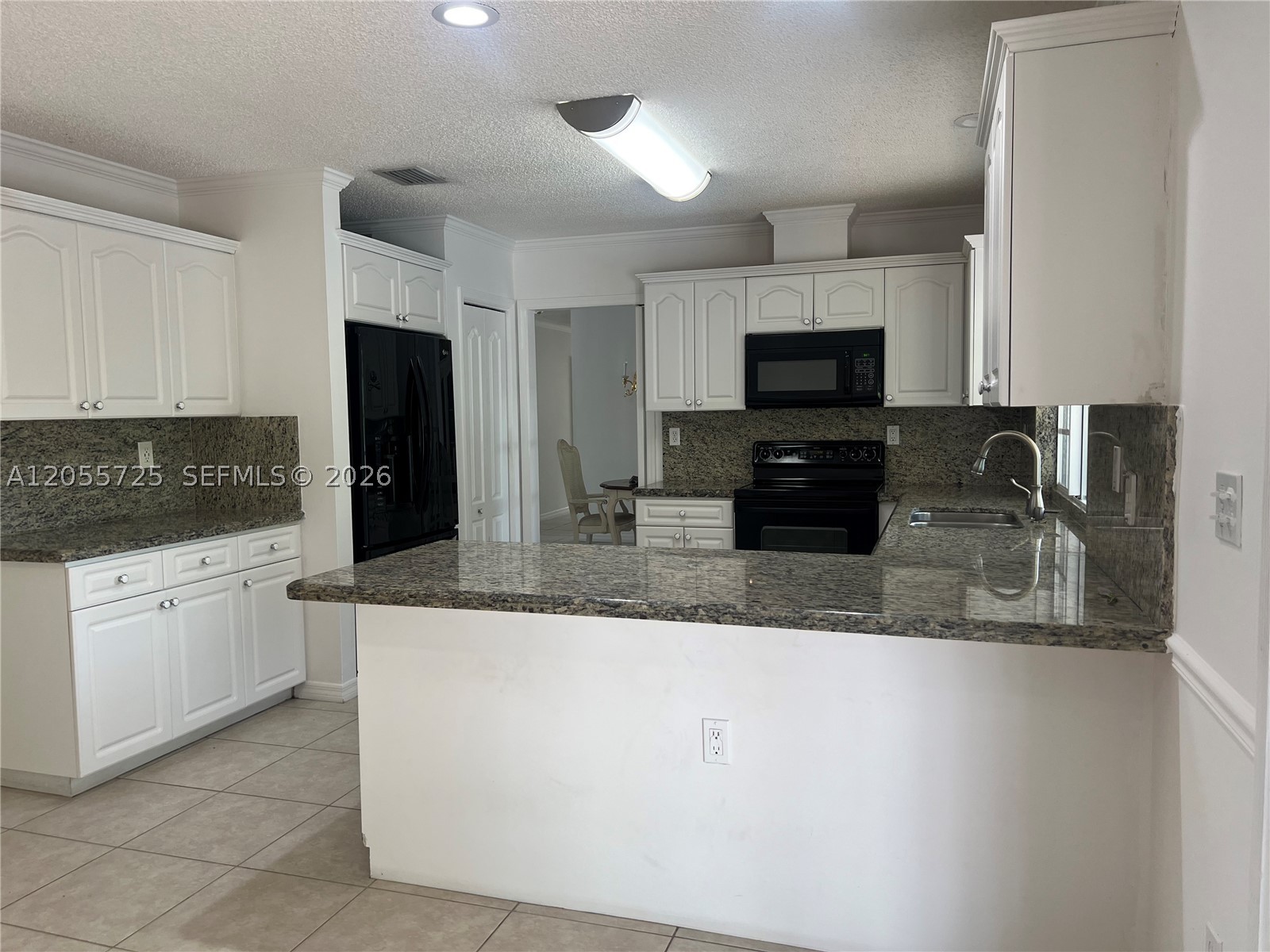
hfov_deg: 67.3
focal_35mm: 26
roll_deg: +0.6
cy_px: 476
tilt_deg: -5.5
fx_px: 954
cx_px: 635
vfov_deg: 53.1
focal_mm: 5.7
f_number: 1.5
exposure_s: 1/120
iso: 80
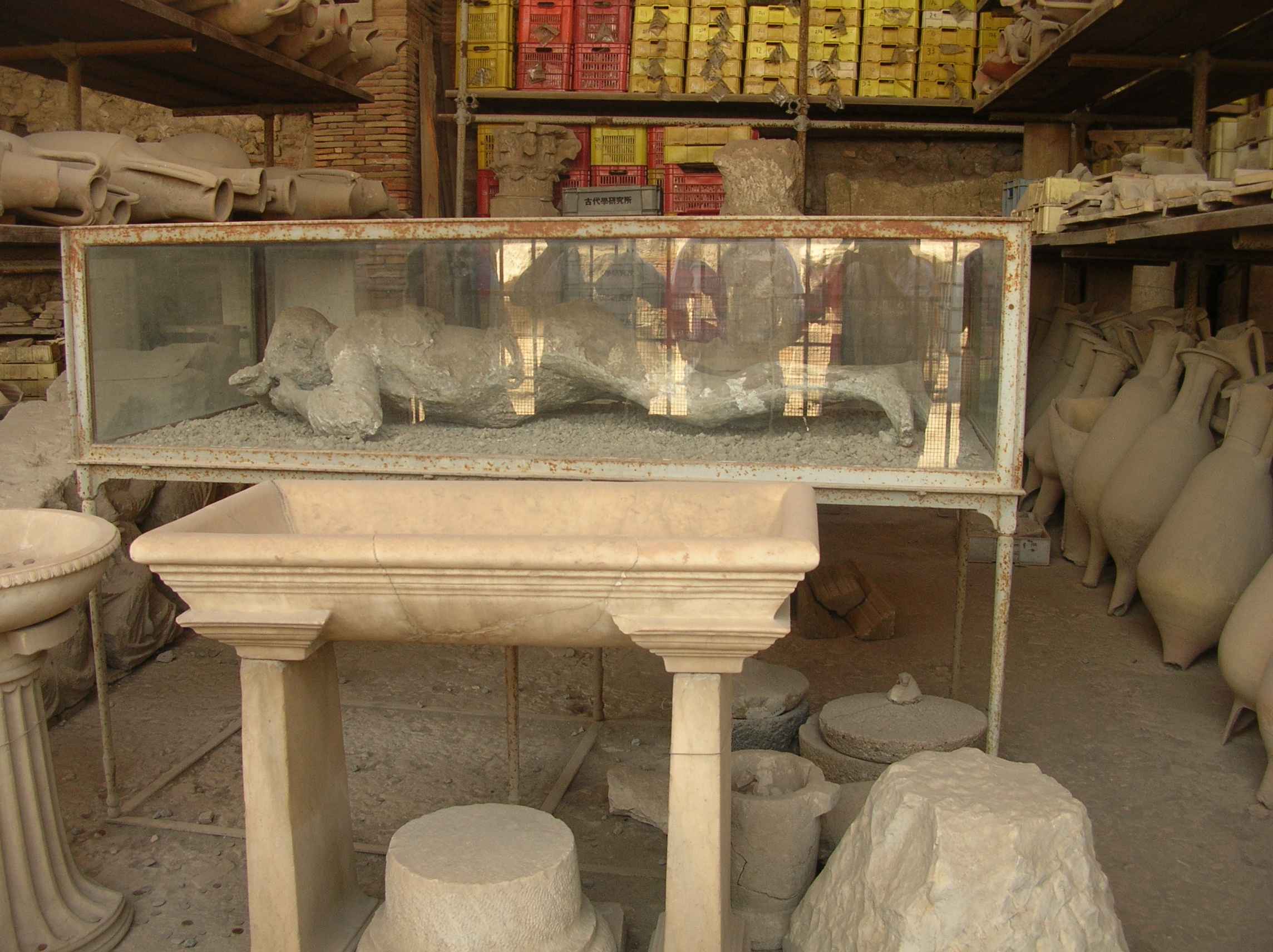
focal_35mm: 35
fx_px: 1286
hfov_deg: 52.7
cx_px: 636
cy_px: 476
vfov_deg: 40.6
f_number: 2.8
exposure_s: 1/55.1
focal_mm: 5.8
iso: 50
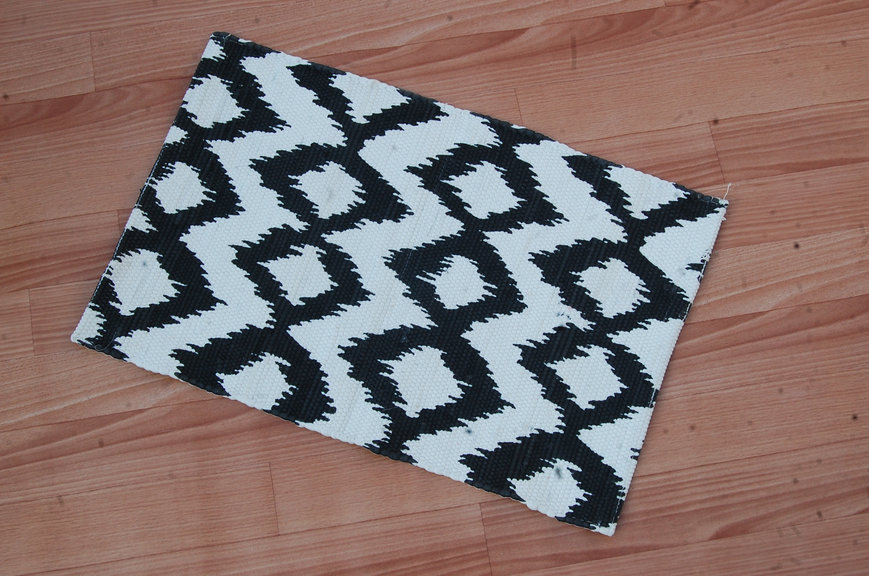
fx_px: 1229
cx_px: 434
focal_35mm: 51
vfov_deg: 26.4
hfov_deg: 38.9
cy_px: 288
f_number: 16
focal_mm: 34
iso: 400
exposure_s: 1/125
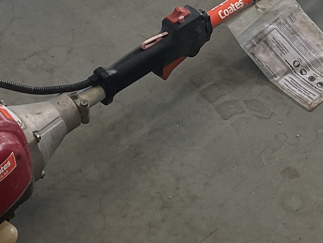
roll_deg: -4.9
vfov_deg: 14.9
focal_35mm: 97
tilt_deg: -40.8
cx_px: 251
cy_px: -16
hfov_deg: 20.0
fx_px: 905
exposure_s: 1/257
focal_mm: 3
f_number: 1.8
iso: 16
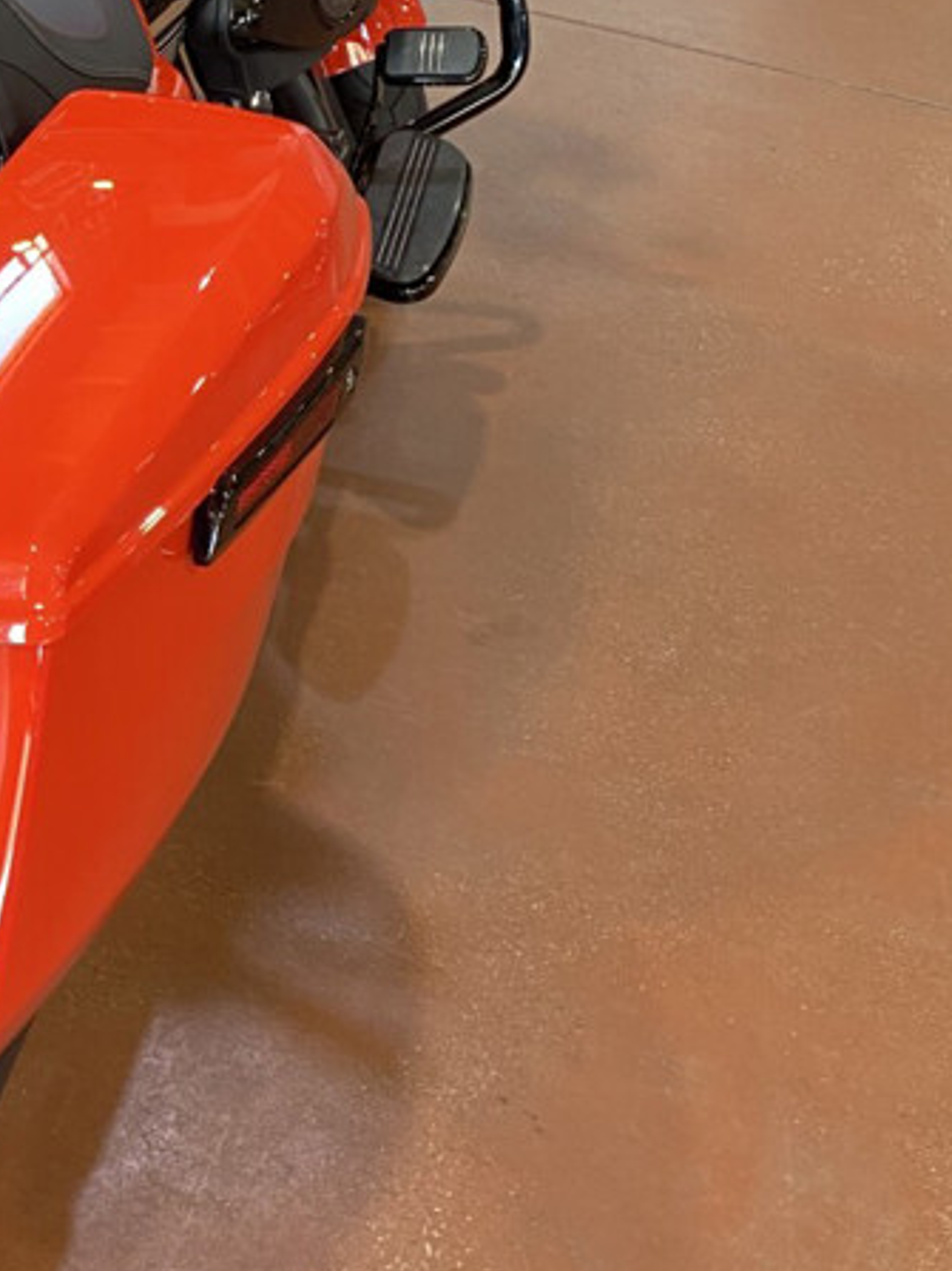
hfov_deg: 22.3
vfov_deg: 30.6
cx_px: -111
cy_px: 297
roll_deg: -5.2
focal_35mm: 62
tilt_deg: -28.4
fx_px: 2275
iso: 200
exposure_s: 1/60
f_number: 1.8
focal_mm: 4.25
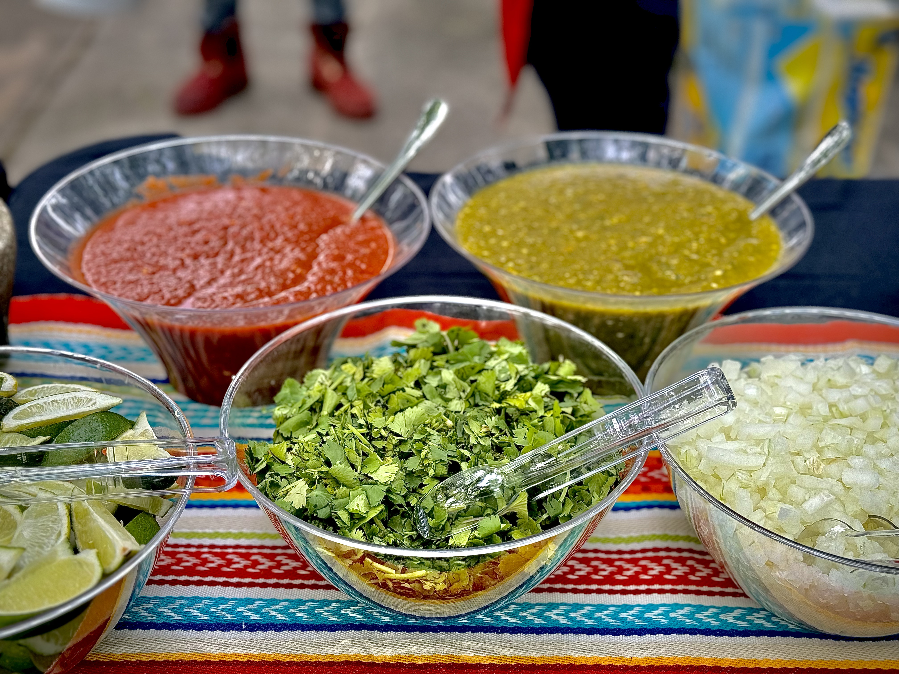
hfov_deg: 39.7
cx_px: 450
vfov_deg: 30.3
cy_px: 337
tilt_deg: -32.7
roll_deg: -1.5
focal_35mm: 48
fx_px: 1247
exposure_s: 1/474
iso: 64
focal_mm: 6.76
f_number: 1.78
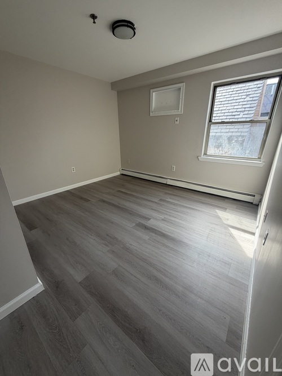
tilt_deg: -19.3
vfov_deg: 102.1
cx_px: 141
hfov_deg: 85.7
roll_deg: -0.4
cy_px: 188
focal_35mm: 14
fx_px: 152
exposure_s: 1/121
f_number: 2.2
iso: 50
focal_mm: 2.22
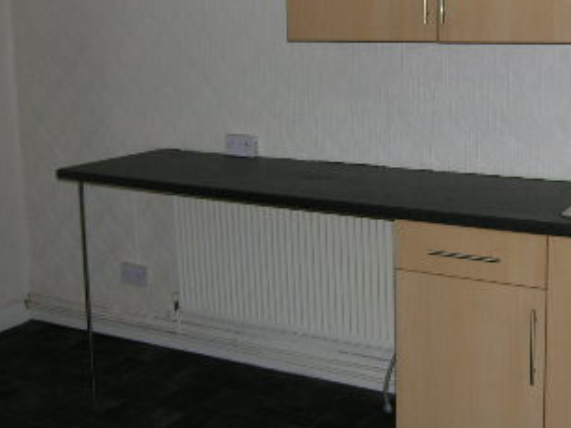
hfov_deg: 37.5
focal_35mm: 50
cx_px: 407
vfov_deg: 28.9
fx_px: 824
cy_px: 145
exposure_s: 1/60.1
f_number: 2.6
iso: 50
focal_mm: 6.1
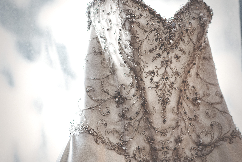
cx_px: 121
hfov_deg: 16.1
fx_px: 857
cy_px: 81
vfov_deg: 10.8
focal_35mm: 128
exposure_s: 1/200
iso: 640
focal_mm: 85
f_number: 2.5
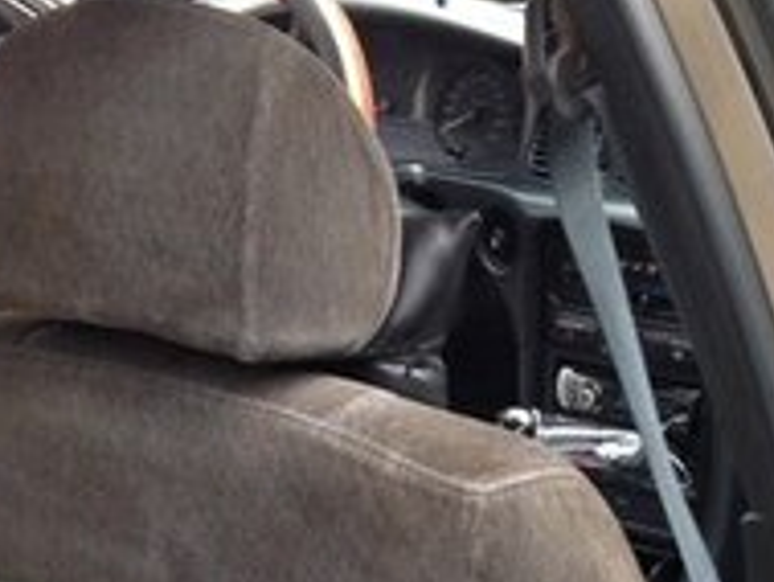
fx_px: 2573
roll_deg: +1.5
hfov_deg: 17.1
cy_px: 920
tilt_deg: -27.1
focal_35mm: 115
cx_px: 512
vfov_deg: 12.2
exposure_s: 1/120
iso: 64
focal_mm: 4.12
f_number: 2.4
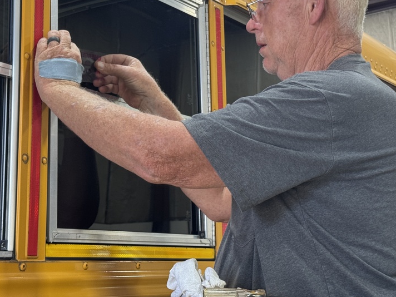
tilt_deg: +13.4
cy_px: 102
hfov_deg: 28.2
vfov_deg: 21.2
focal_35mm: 69
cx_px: 184
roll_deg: +2.4
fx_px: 789
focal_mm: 6.76
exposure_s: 1/60
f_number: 1.78
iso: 125
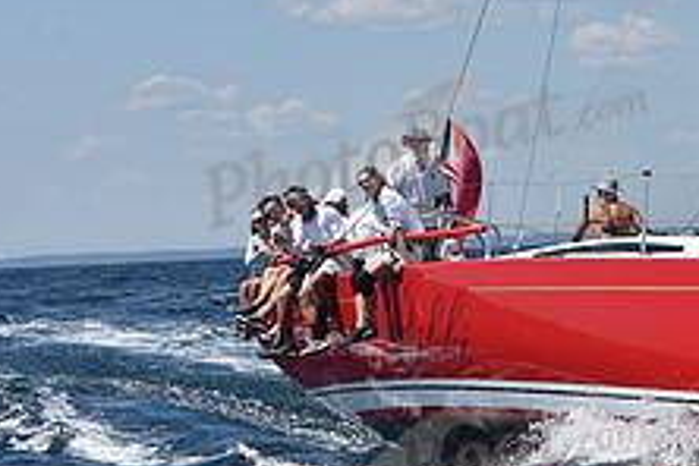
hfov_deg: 11.1
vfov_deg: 7.5
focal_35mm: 183
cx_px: 812
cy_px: 266
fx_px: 3553
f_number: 8
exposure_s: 1/1000
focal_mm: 70
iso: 200
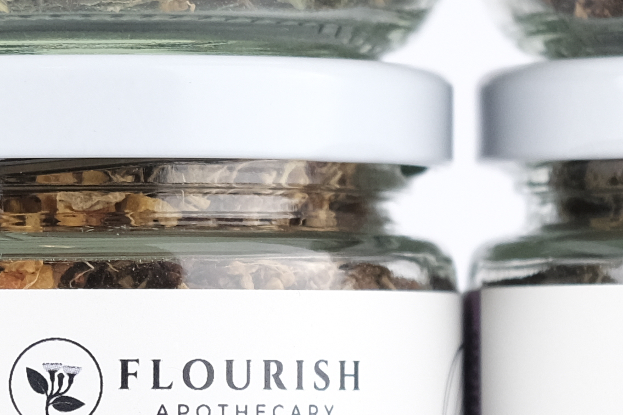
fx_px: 11418
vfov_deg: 2.1
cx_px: 16
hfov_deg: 3.1
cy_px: 585
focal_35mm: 660
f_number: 3.6
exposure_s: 1/500
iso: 800
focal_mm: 80
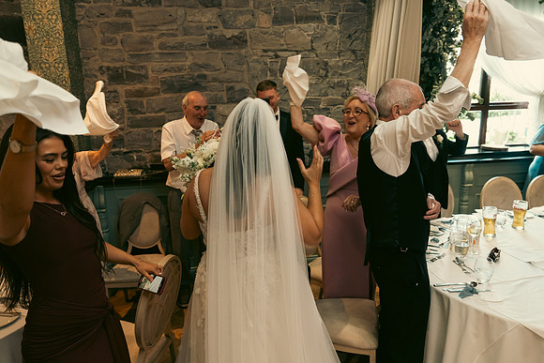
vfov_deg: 53.2
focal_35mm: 24
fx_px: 363
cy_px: 182
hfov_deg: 73.7
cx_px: 272
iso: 2500
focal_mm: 24
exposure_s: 1/160
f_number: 3.5
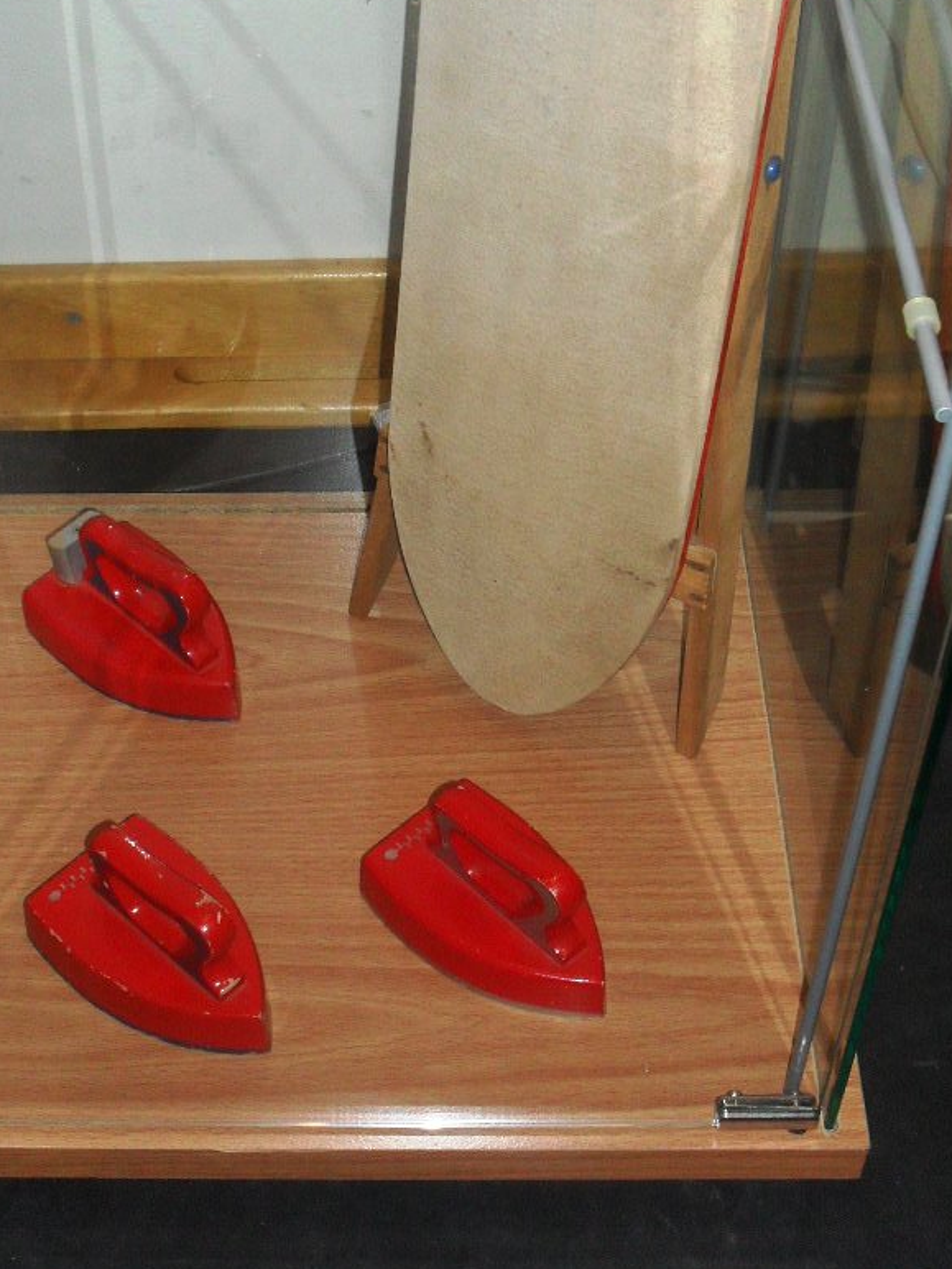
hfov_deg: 22.5
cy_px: 475
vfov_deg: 29.7
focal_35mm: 65
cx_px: 352
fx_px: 2383
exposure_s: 1/45
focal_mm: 8.7
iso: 200
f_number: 3.9
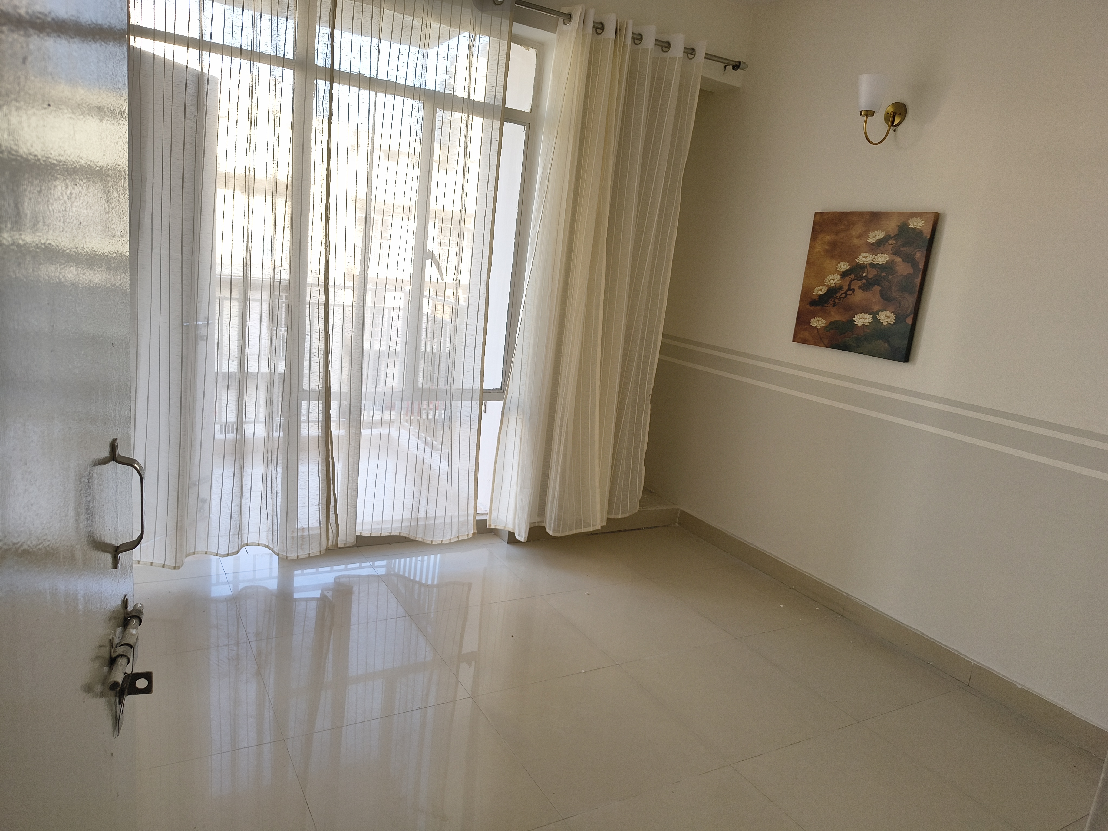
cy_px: 416
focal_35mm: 24
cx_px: 554
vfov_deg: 56.8
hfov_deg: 71.6
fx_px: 768
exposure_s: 1/128
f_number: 1.8
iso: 100
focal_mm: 5.56
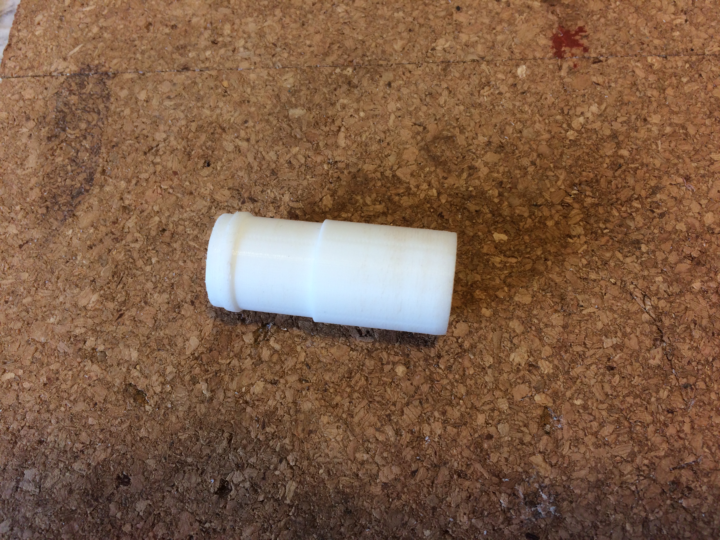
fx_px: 603
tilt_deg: -70.1
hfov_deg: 61.7
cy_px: 270
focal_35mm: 29
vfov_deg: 48.2
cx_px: 360
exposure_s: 1/120
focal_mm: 4.15
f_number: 2.2
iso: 64
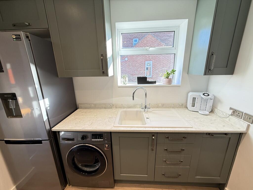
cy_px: 95
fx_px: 102
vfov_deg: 85.7
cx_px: 126
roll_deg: +1.9
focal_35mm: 14
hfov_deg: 102.1
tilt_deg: -14.3
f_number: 2.2
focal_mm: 2.22
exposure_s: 1/100
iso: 80
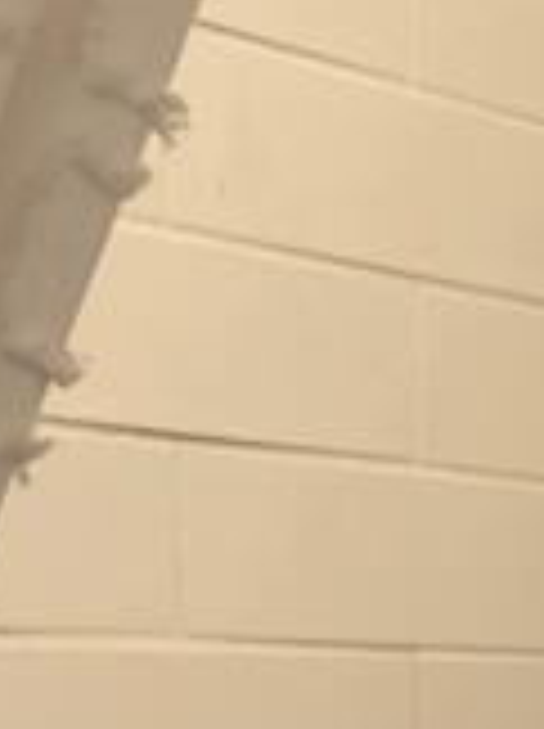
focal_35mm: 133
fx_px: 2794
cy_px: 1287
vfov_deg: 13.4
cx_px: 764
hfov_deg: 10.8
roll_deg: +0.1
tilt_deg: -11.3
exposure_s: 1/20
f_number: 1.8
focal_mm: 3.99
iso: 40
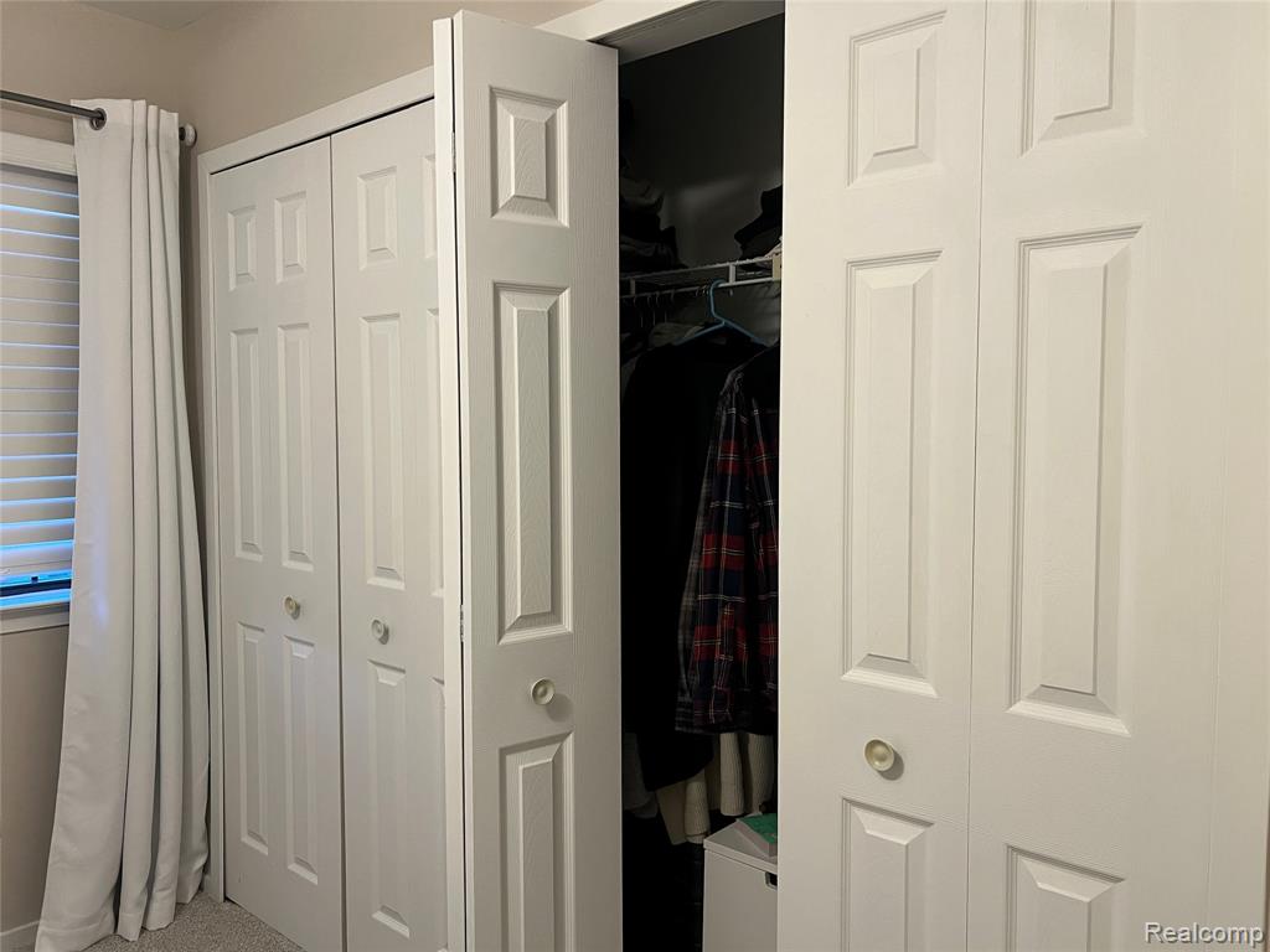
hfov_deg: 67.3
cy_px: 476
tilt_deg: -2.7
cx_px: 635
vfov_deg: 53.1
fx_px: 954
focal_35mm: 26
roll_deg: +0.3
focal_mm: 5.7
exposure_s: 1/60
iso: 200
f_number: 1.5
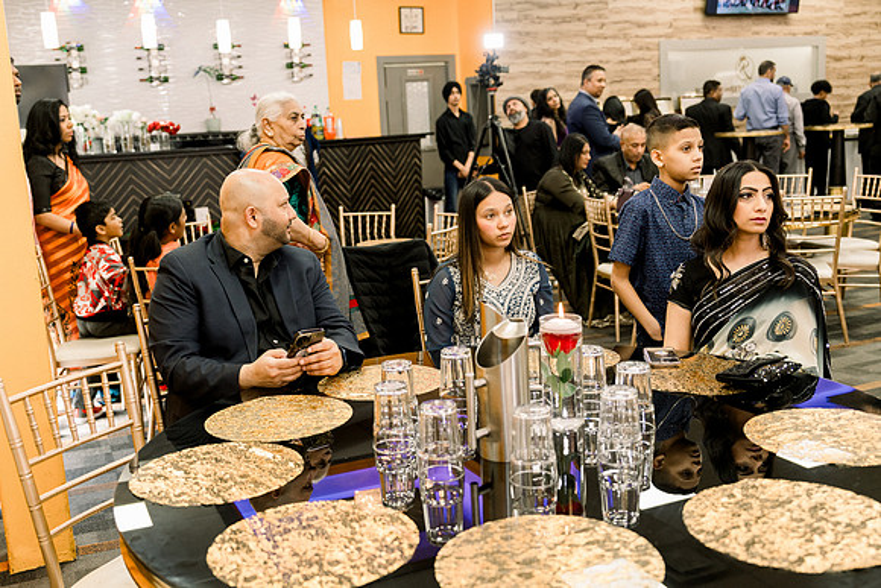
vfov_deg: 36.0
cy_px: 293
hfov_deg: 51.9
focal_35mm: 37
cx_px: 419
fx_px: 905
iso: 1250
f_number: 2.8
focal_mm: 34
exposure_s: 1/160
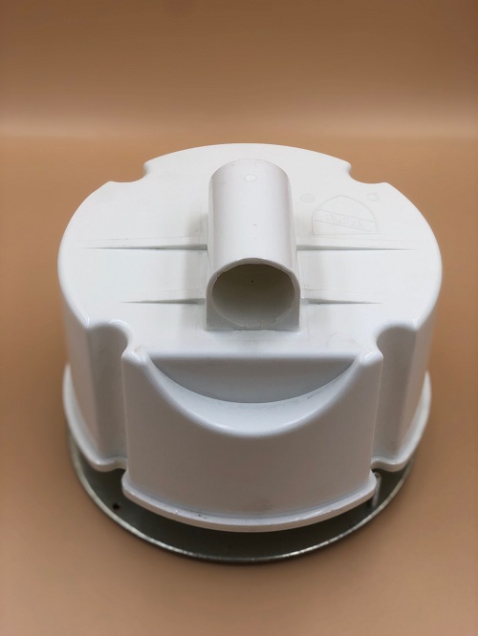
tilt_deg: -41.9
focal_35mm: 52
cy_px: 318
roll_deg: +0.2
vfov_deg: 36.8
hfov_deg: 28.1
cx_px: 239
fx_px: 957
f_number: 2.4
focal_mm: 6
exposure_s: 1/150
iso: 16
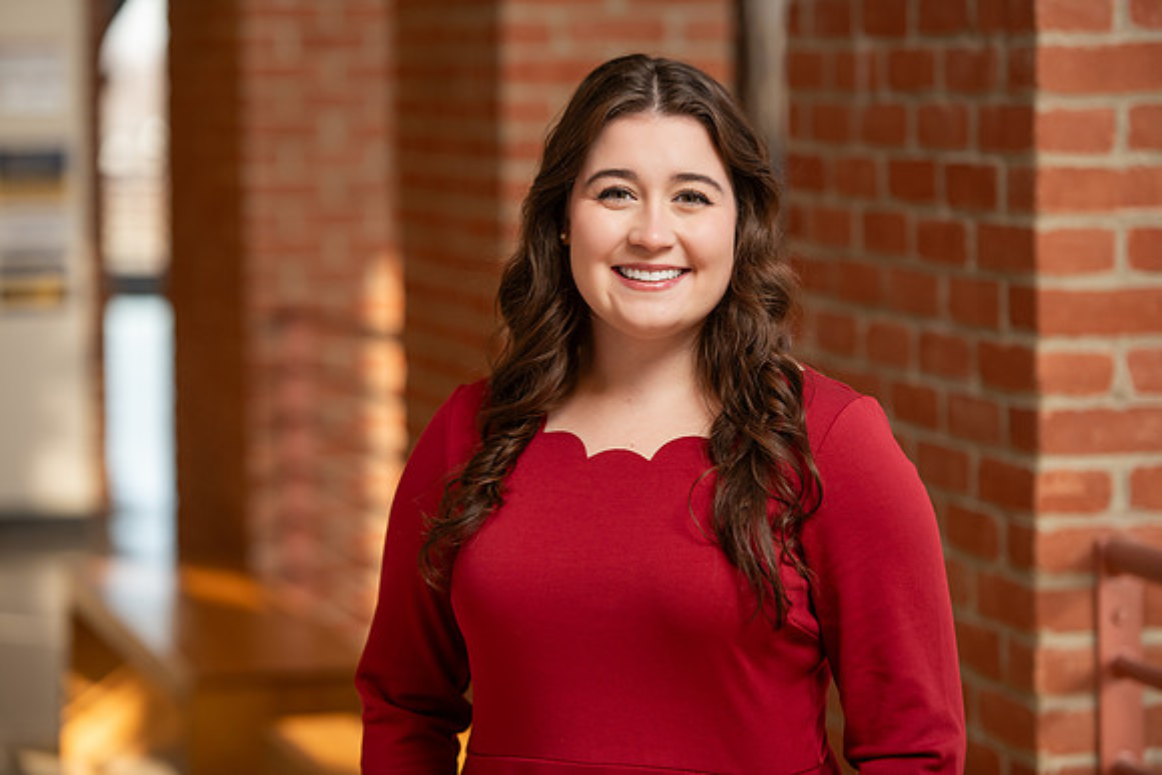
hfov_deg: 15.8
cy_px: 388
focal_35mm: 130
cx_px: 581
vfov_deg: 10.6
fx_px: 4197
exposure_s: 1/250
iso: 320
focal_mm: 130
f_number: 3.2
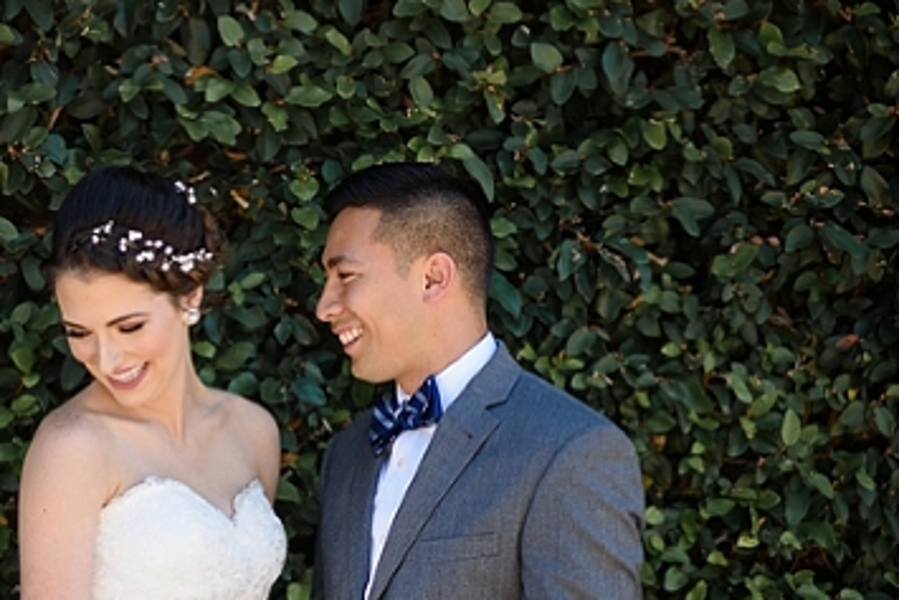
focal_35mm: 184
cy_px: 404
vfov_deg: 7.5
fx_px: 4597
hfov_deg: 11.0
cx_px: -61
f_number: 2
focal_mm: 85
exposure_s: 1/2500
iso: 320
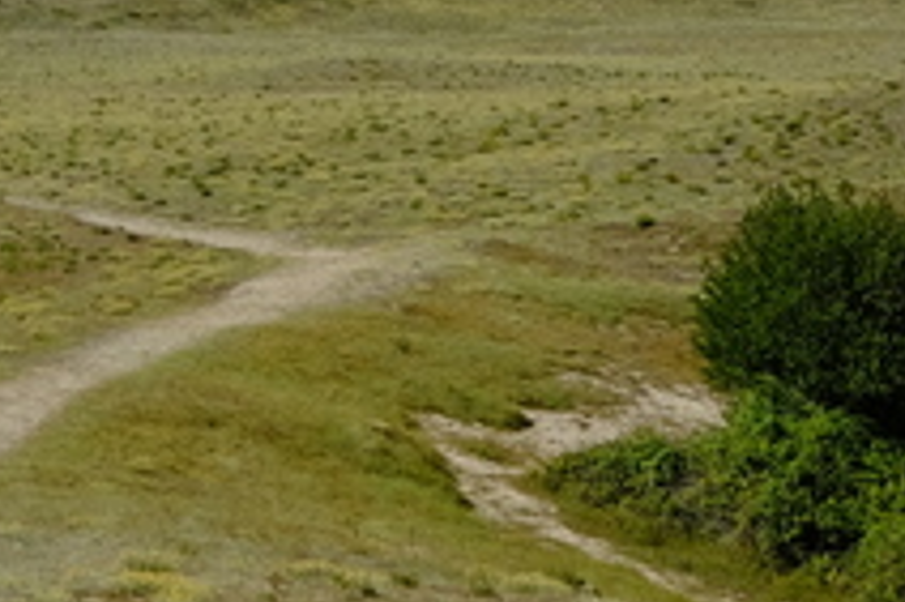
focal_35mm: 132
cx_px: -410
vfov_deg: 10.3
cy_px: -19
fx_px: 3316
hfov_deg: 14.6
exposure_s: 1/300
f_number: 8
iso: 400
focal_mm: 23
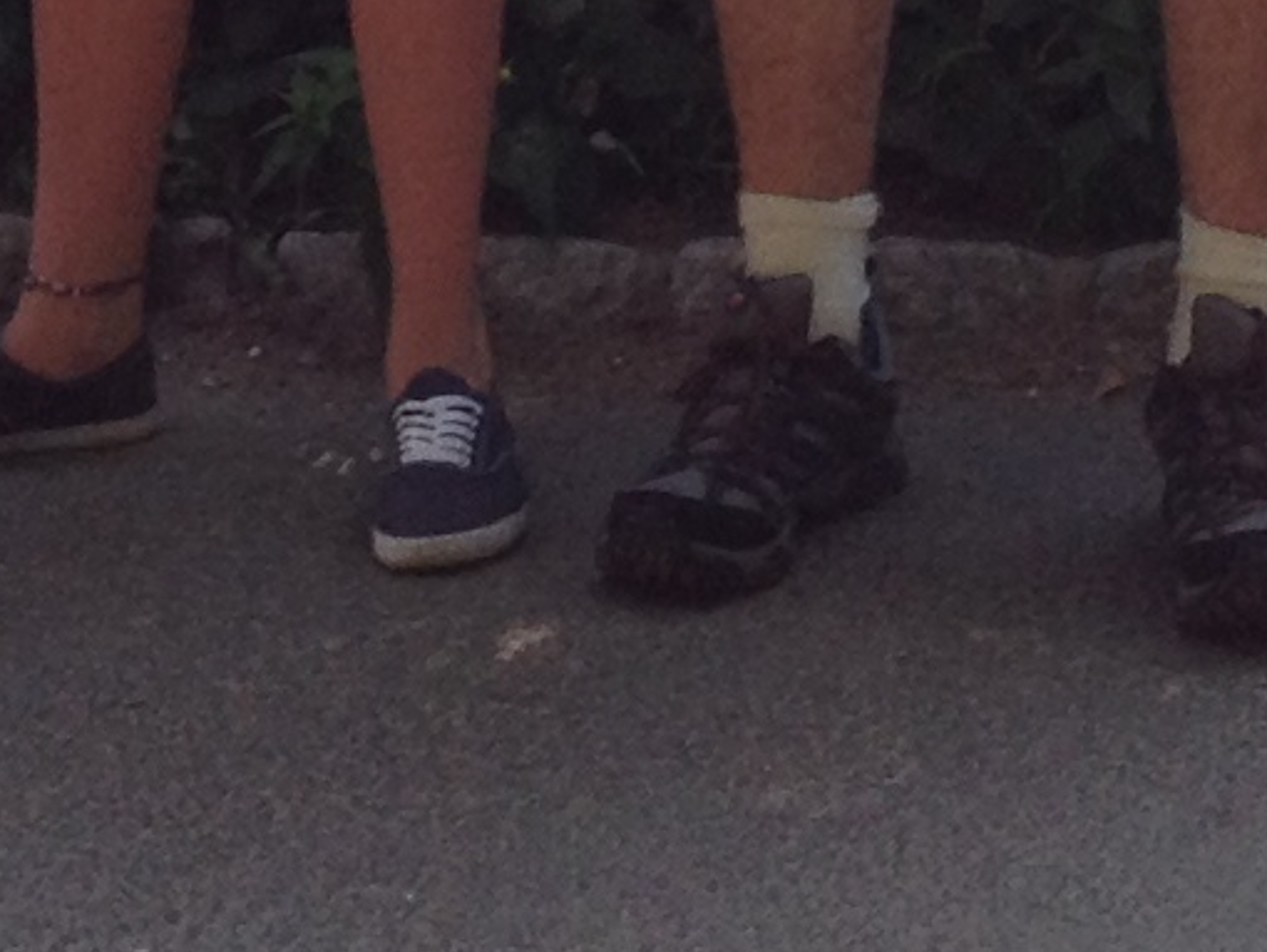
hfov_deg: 8.8
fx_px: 8203
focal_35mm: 224
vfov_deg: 6.3
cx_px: 504
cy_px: -1355
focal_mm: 4.28
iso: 50
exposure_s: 1/314
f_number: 2.4
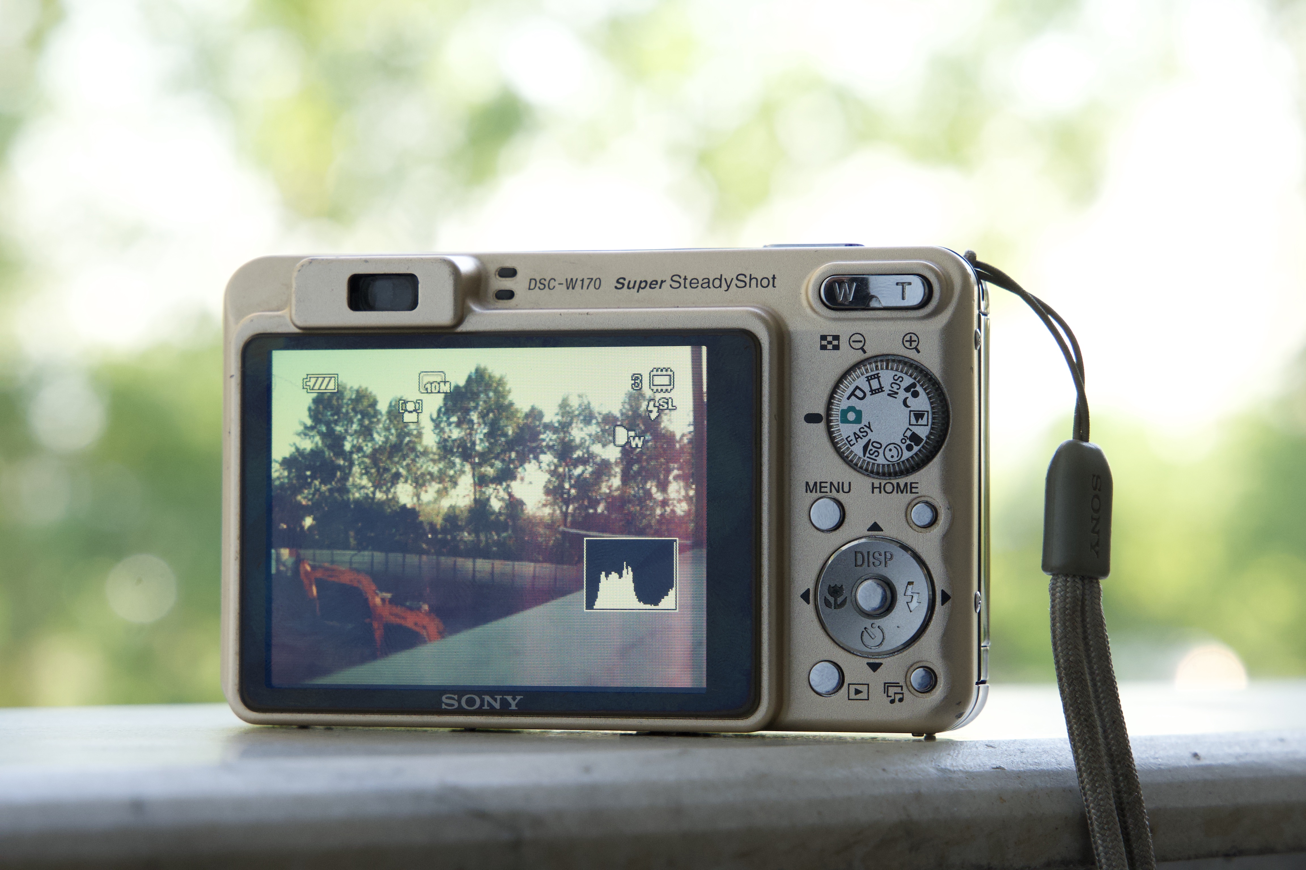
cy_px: 435
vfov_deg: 13.0
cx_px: 653
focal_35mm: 105
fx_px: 3809
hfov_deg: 19.5
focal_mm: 70
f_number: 8
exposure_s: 1/125
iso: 1250
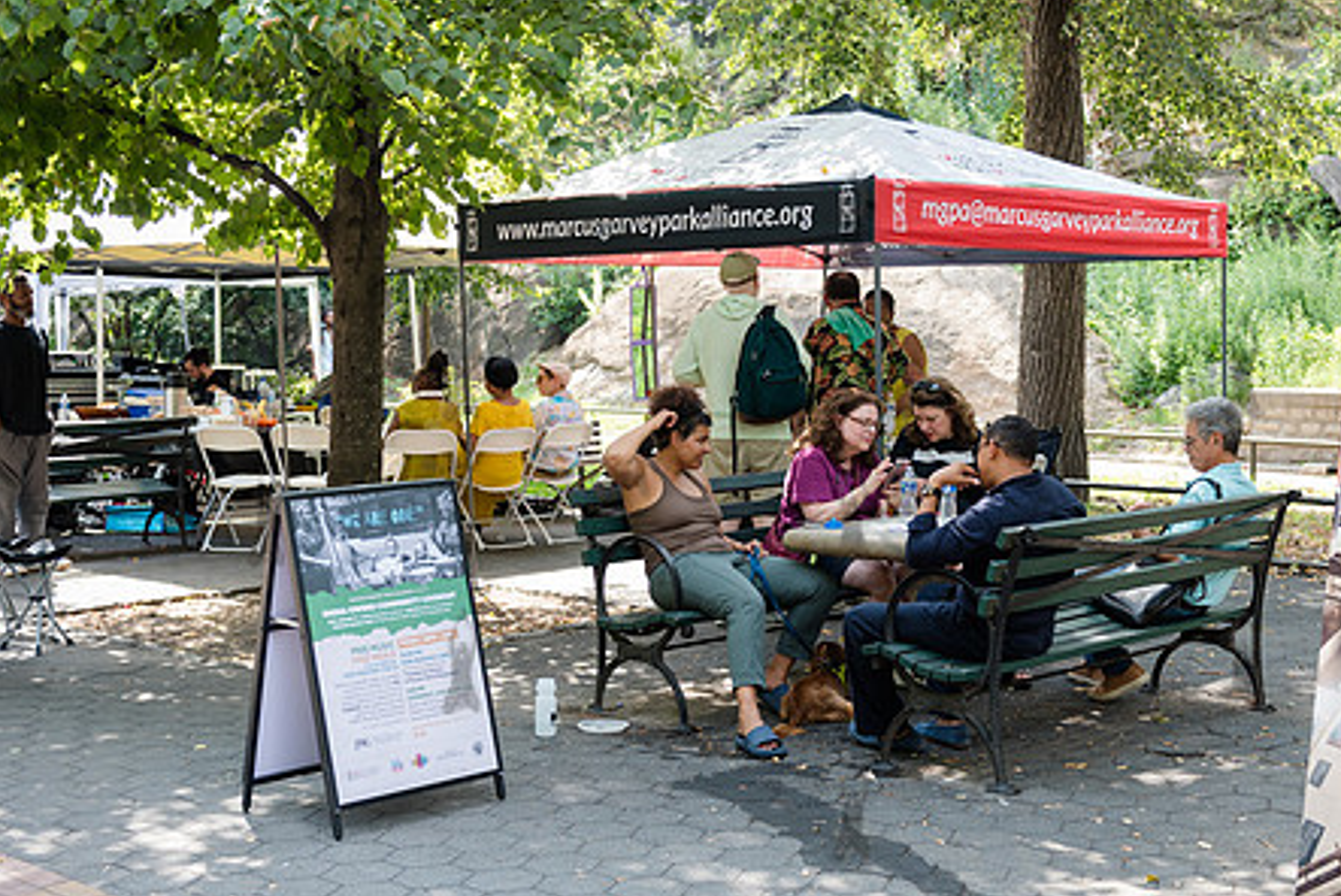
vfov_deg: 25.5
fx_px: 1975
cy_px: 513
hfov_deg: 37.2
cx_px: 851
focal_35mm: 53
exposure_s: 1/200
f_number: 3.2
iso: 250
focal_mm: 40
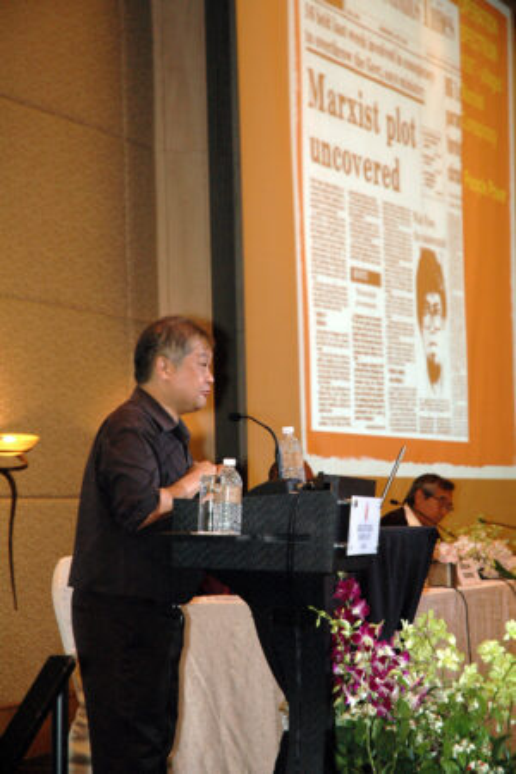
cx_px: 258
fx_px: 2257
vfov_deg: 19.5
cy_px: 387
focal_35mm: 105
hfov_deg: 13.0
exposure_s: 1/40
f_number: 4.5
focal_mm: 70
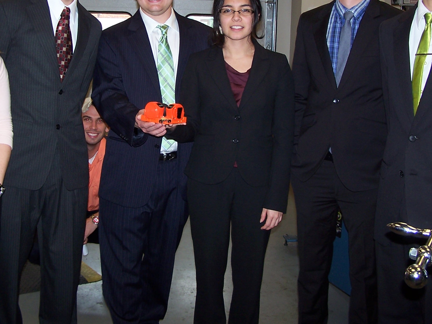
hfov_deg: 35.5
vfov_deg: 26.8
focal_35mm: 54
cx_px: 190
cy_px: 97
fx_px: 674
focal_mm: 6.3
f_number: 2.8
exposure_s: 1/60
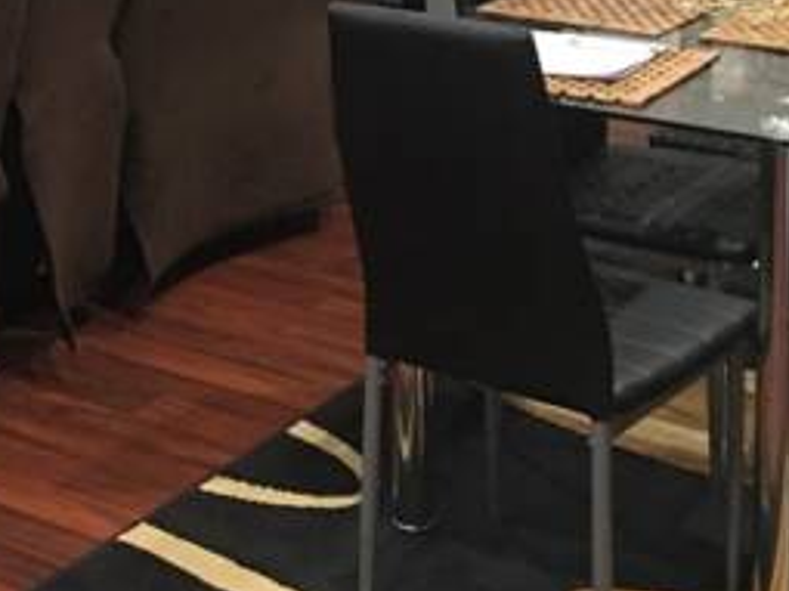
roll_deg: +2.5
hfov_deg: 20.9
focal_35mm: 91
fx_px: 2073
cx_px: 6
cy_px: -53
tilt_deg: -10.2
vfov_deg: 15.8
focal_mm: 4.15
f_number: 2.2
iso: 100
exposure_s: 1/8
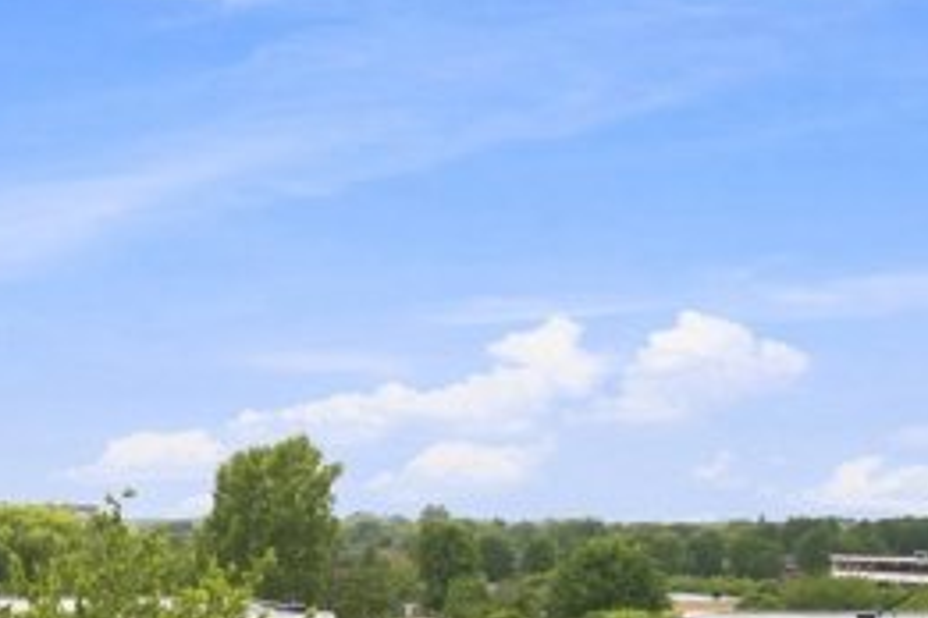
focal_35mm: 46
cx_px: -124
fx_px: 1186
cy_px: 616
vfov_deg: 27.6
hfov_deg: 35.6
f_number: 8
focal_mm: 10
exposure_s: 1/125
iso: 200
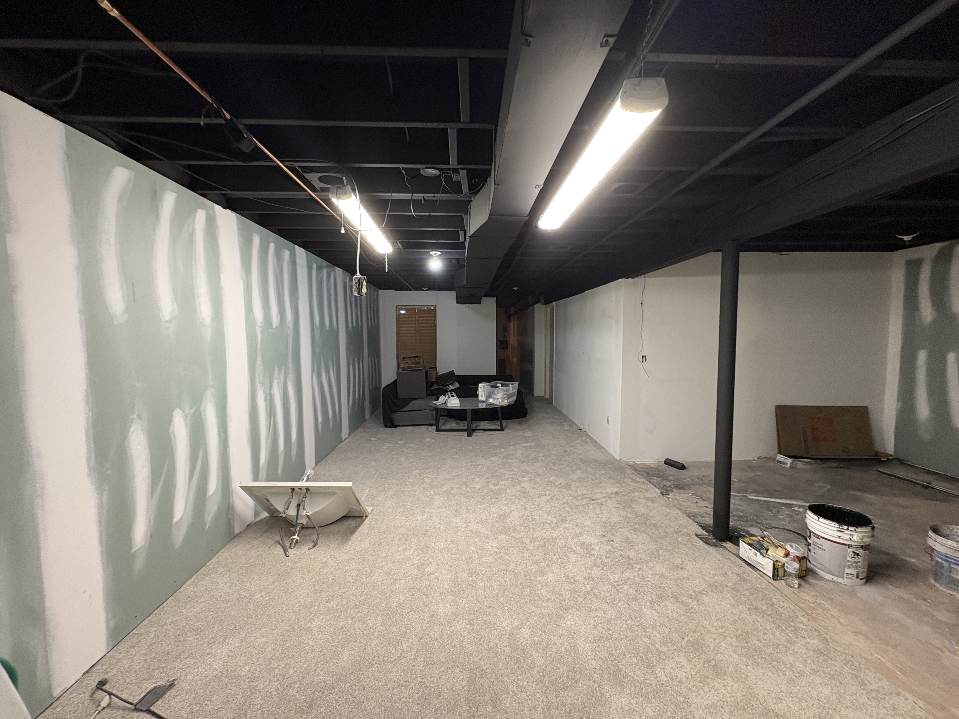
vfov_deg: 85.7
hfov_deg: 102.1
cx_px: 480
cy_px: 360
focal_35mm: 14
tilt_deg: -2.7
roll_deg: +0.9
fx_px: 388
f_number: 2.2
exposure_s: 1/60
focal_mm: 2.22
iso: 200
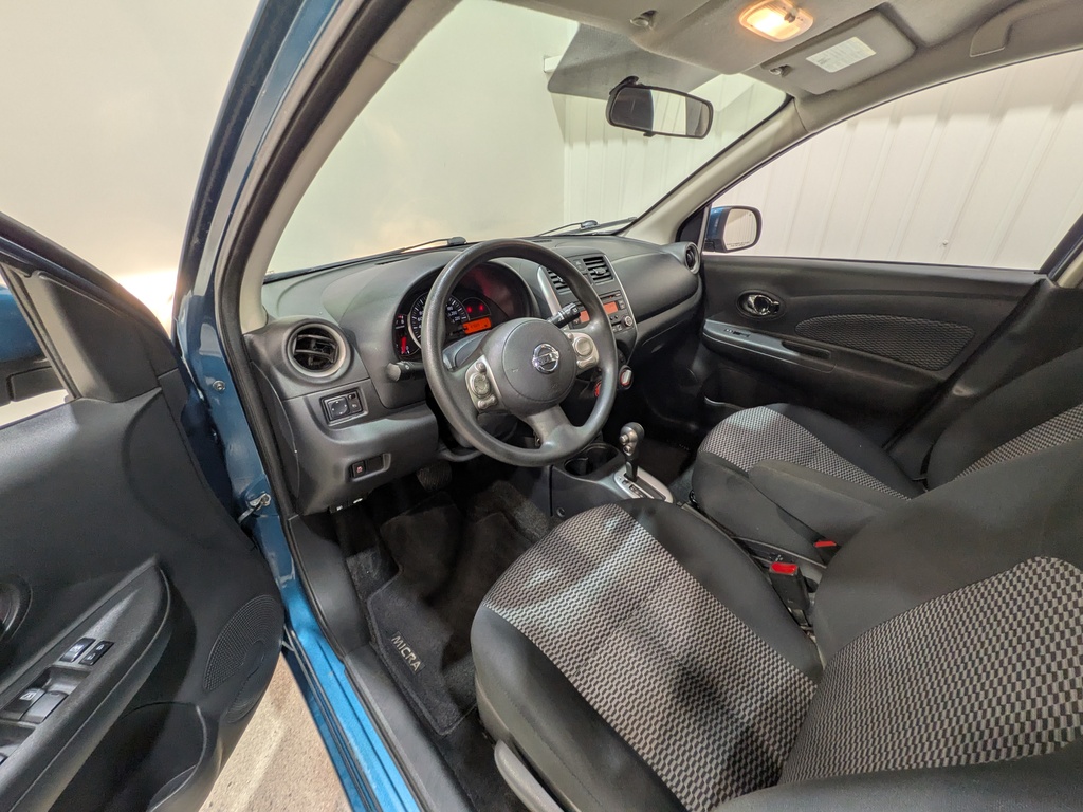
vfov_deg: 85.7
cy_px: 406
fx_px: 438
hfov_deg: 102.1
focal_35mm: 14
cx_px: 542
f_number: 2.2
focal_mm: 1.83
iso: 48
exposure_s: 1/30
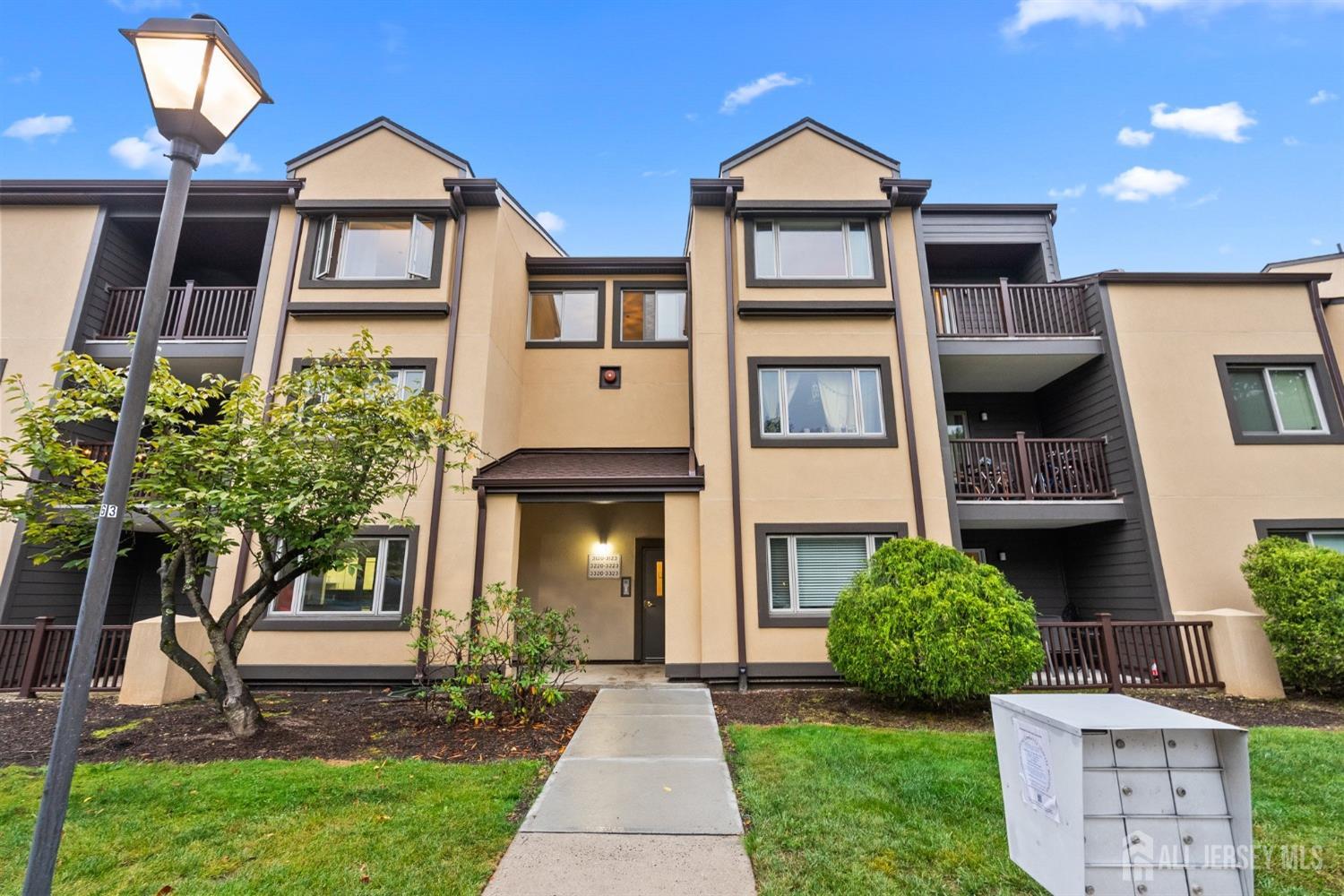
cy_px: 448
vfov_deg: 73.7
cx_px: 672
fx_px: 597
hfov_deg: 96.7
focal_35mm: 16
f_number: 8
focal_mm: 16
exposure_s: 1/8
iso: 2000
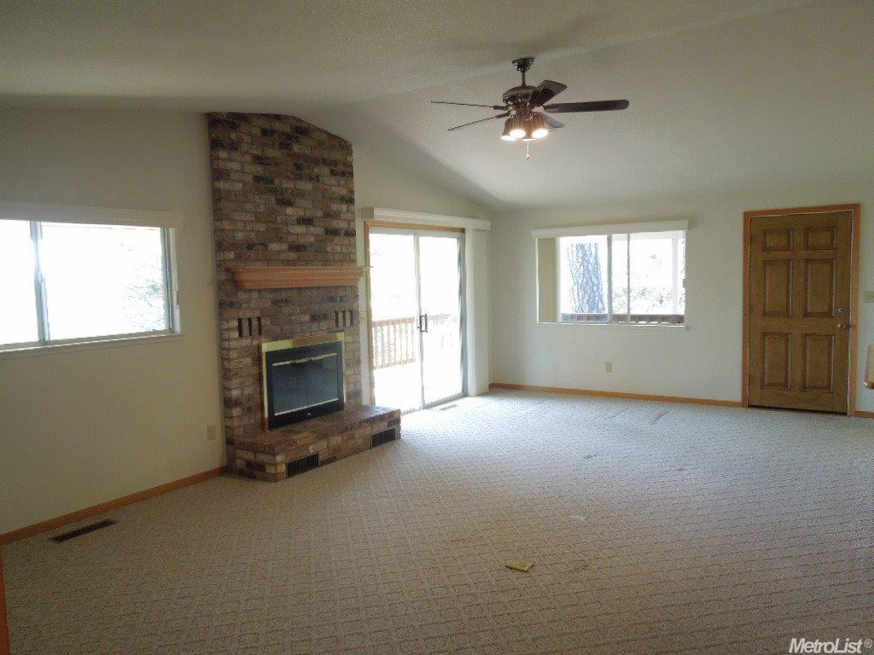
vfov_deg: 54.9
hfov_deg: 69.4
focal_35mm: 25
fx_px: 631
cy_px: 328
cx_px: 437
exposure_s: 1/30
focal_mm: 4.5
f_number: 3.3
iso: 280
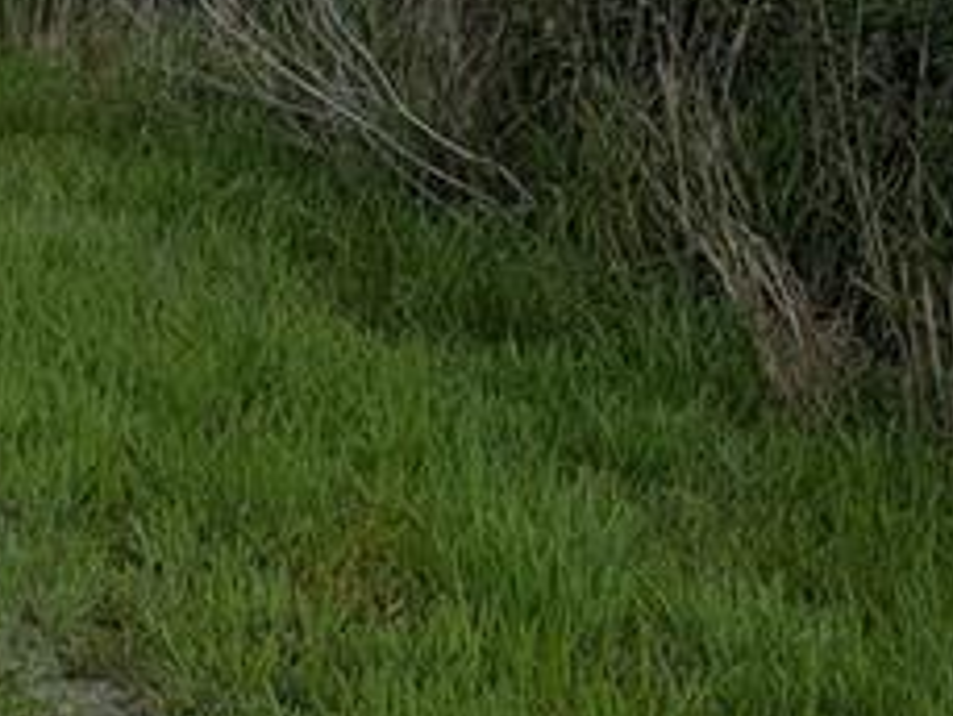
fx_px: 2947
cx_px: -474
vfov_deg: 13.3
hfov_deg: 16.7
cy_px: -233
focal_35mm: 107
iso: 21
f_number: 1.68
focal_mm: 6.9
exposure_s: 1/962
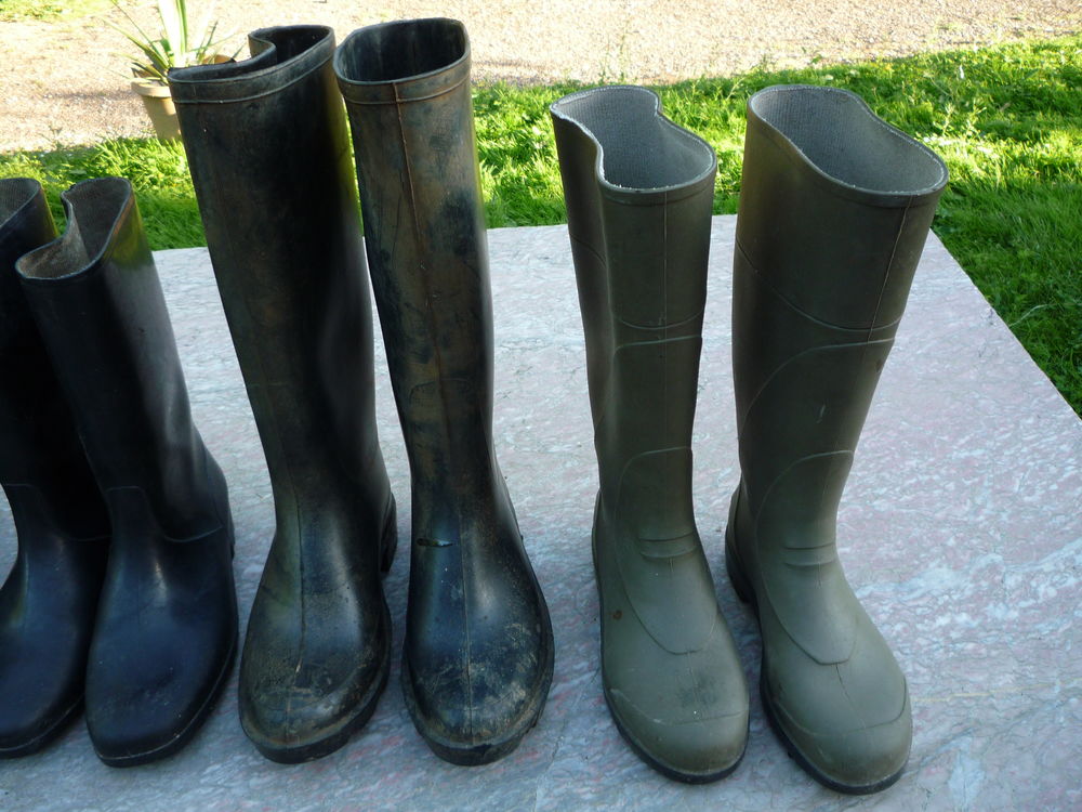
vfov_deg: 46.8
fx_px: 938
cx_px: 541
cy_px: 406
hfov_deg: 60.0
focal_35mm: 30
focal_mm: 5.2
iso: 100
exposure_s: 1/50
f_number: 3.3
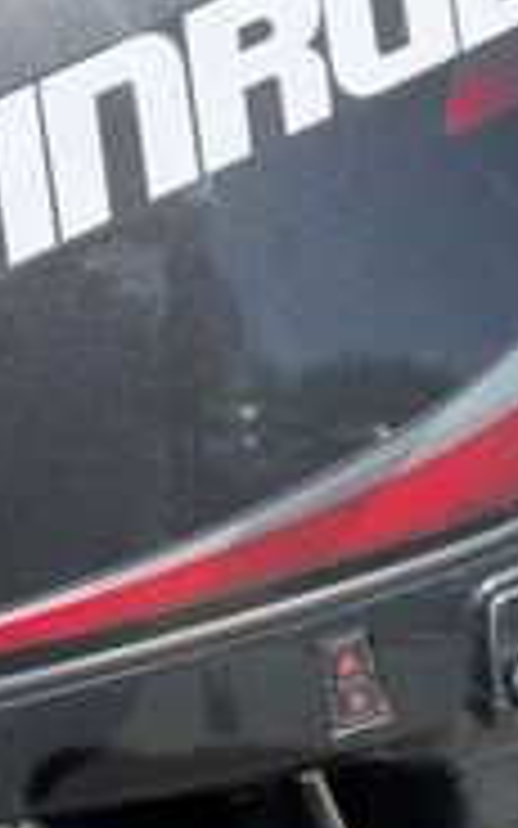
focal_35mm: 67
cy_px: 198
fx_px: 1513
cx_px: 158
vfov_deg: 30.1
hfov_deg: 19.3
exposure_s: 1/1730
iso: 25
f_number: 1.8
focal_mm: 3
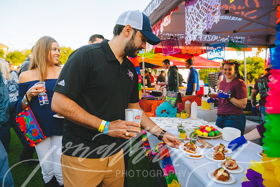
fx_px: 187
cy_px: 94
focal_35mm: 24
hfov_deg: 73.7
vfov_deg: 53.2
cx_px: 140
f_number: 3.5
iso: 160
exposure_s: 1/160
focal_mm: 24
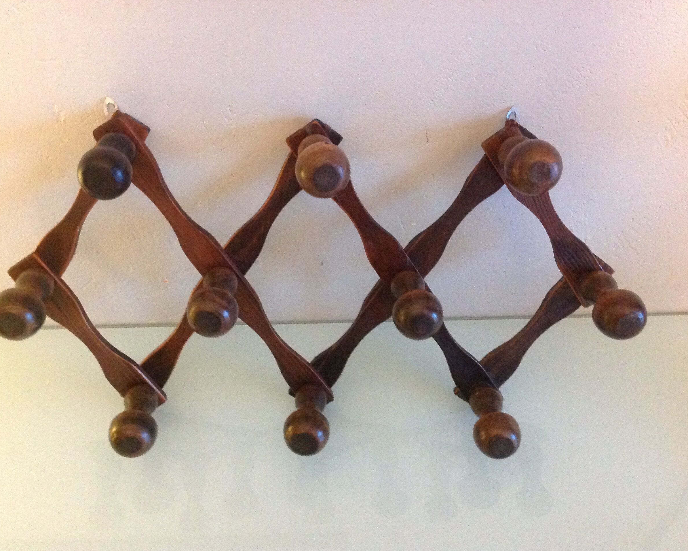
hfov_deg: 49.1
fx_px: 753
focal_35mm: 37
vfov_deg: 40.1
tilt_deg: -47.0
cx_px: 323
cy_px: 278
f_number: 2.4
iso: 640
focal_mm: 4.28
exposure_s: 1/15
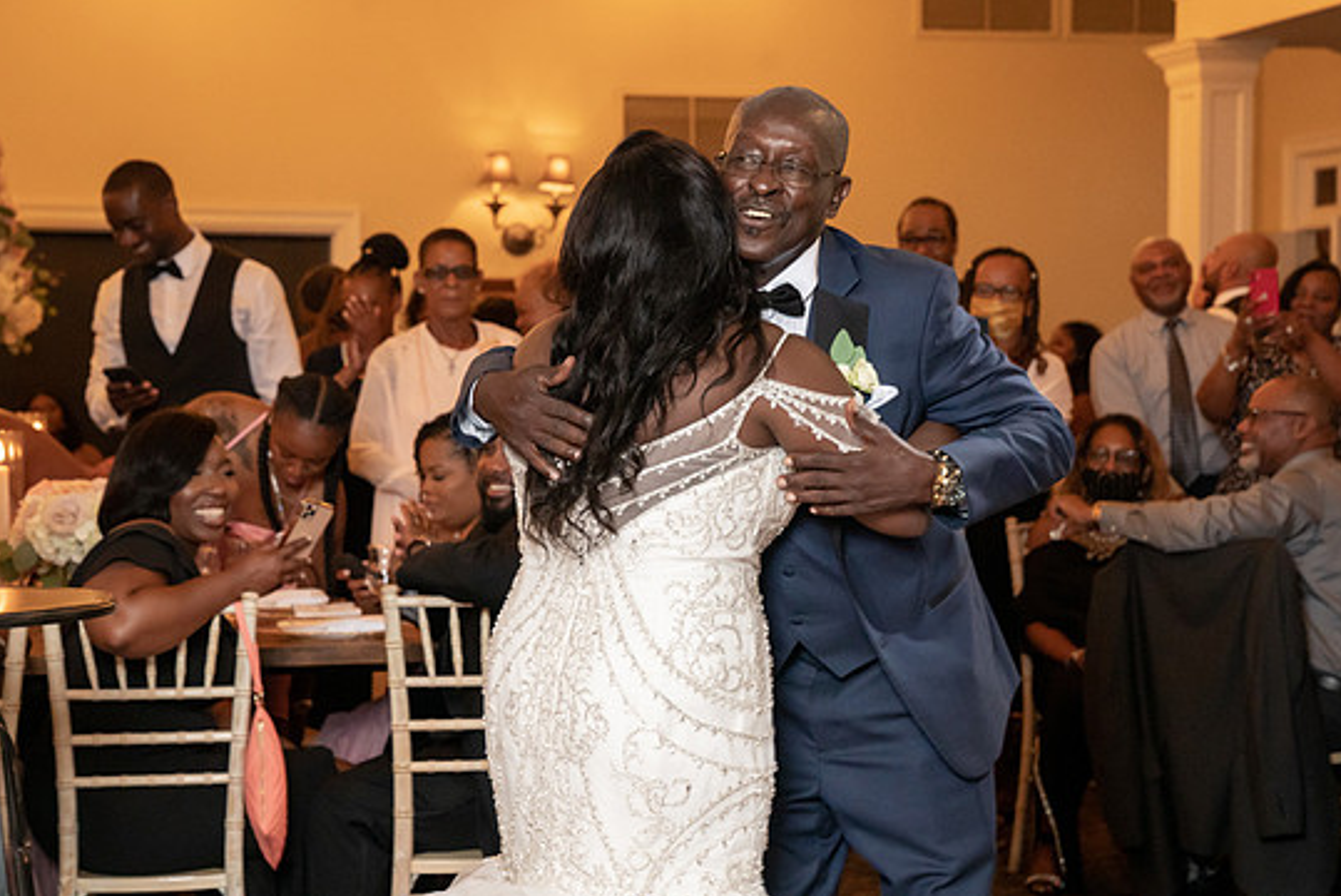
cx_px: 607
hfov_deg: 28.4
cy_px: 467
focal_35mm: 71
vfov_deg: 19.2
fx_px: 2646
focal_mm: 63
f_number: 5.6
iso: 4000
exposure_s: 1/200
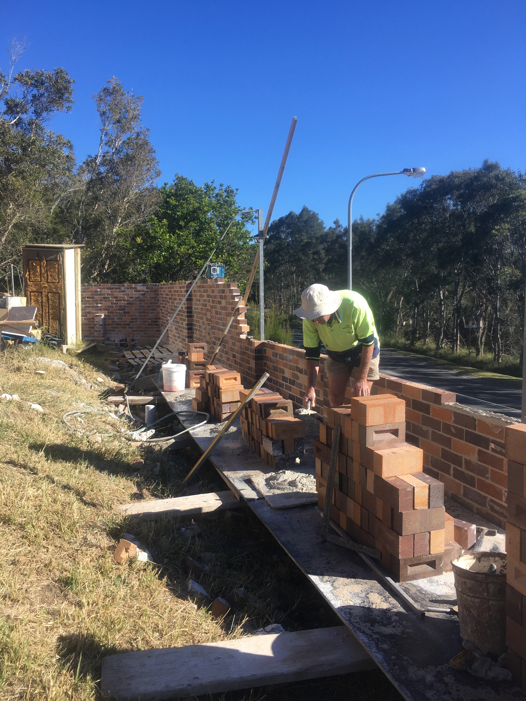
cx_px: 263
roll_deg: +0.8
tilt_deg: -7.7
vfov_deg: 61.7
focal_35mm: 29
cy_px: 350
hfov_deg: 48.2
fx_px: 588
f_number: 2.2
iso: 25
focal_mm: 4.15
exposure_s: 1/793
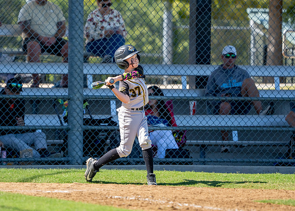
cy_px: 106
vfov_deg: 3.3
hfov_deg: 4.7
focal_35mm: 430
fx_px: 3601
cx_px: 118
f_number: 5.6
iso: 640
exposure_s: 1/2000
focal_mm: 312
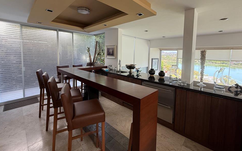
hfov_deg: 97.8
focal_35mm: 16
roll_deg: -1.2
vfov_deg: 70.6
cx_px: 125
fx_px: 106
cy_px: 61
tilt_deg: -3.3
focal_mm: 2.22
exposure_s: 1/99
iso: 50
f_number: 2.2
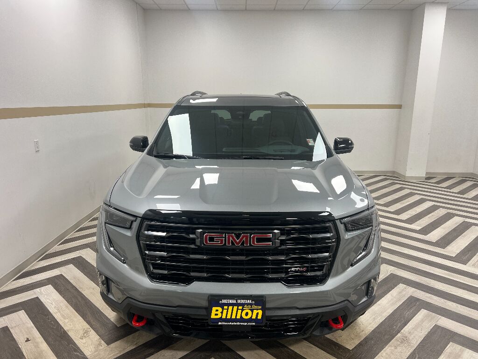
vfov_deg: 53.1
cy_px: 180
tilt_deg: -13.4
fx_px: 359
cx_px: 239
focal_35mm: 26
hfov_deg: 67.3
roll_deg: -0.2
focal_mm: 5.7
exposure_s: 1/120
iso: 100
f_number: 1.5
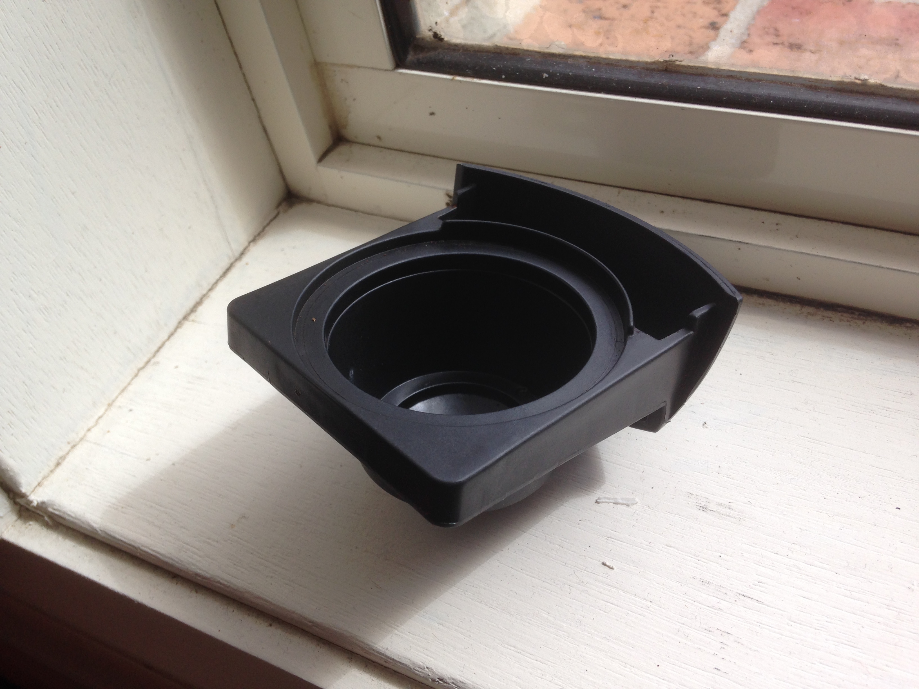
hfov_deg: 55.4
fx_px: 876
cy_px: 344
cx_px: 460
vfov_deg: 42.9
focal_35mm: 33
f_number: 2.4
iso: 50
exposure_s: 1/350
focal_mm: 4.12
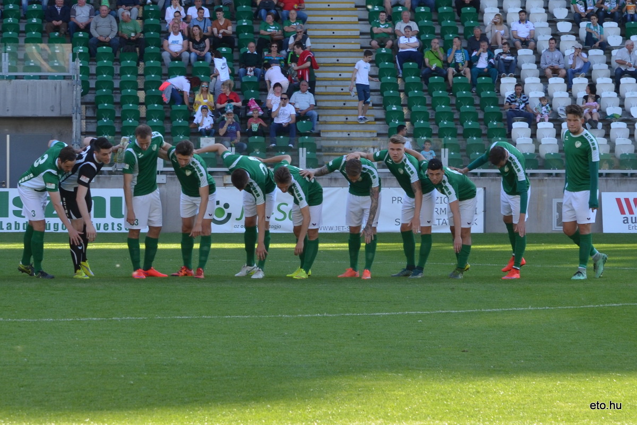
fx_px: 1858
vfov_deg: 13.1
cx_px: 318
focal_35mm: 105
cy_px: 212
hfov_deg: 19.4
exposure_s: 1/200
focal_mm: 70
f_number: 7.1
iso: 200
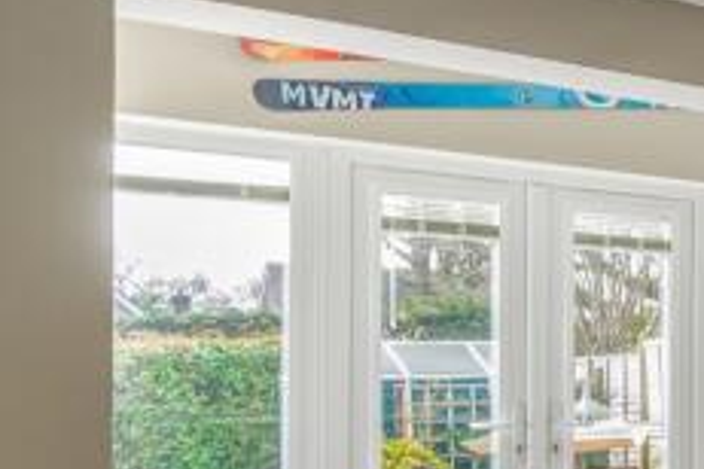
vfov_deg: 21.6
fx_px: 1212
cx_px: 1509
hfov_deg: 17.6
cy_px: 387
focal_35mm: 62
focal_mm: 14
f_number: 7.1
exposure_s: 1/60
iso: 200
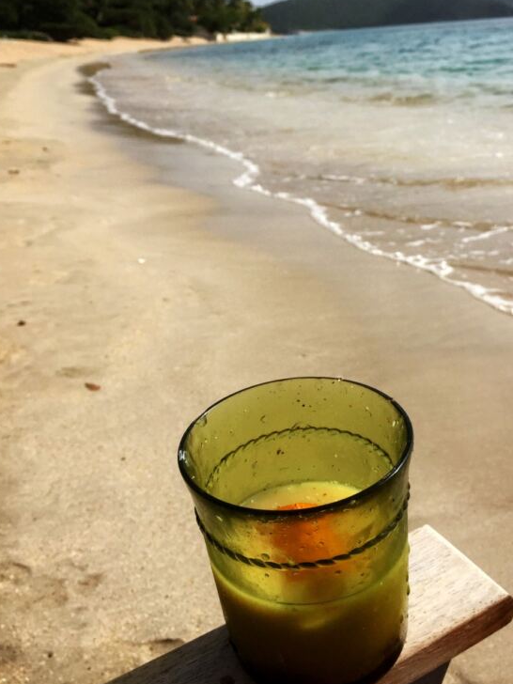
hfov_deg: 41.7
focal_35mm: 34
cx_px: 288
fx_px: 672
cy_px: 302
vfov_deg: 53.8
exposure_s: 1/3968
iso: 32
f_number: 2.2
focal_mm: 4.15
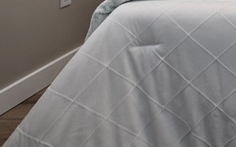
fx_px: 456
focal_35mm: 71
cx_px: 362
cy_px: -108
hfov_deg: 23.0
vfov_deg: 15.9
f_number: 4.5
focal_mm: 12
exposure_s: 1/80
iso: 200
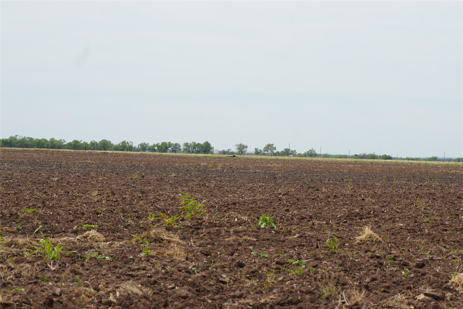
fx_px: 1929
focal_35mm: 150
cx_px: 232
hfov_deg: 13.7
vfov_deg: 9.1
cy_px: 154
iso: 100
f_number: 9
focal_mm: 100
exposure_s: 1/250
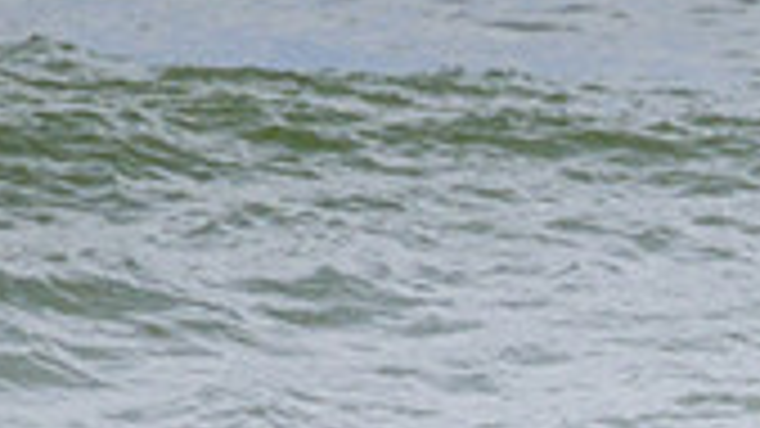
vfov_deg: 0.4
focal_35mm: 2878
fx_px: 57989
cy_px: 773
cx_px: 863
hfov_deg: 0.8
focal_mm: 800
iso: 1100
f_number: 11
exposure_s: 1/2000
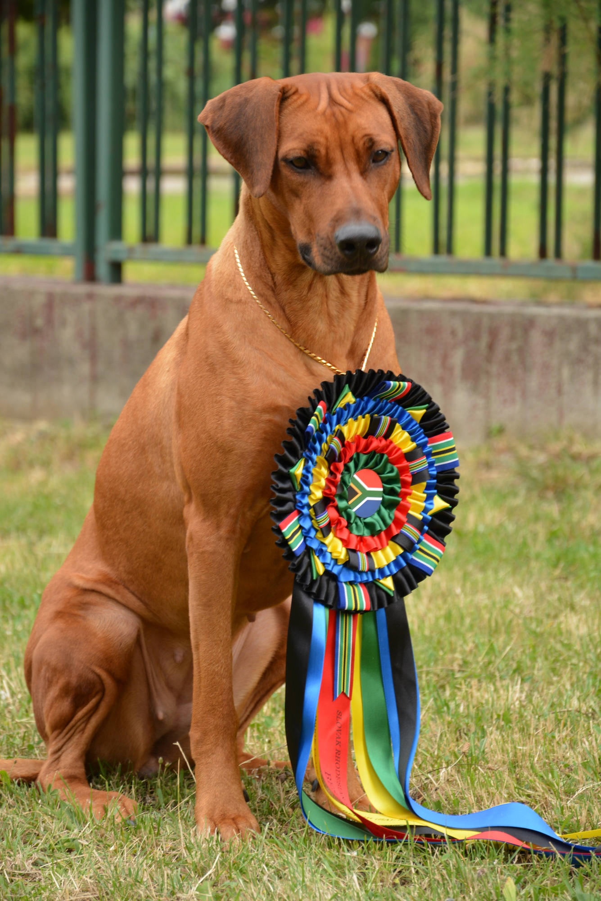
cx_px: 300
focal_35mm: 158
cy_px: 450
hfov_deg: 8.7
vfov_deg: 13.0
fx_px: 3940
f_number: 5.6
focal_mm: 105
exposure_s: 1/50
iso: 200
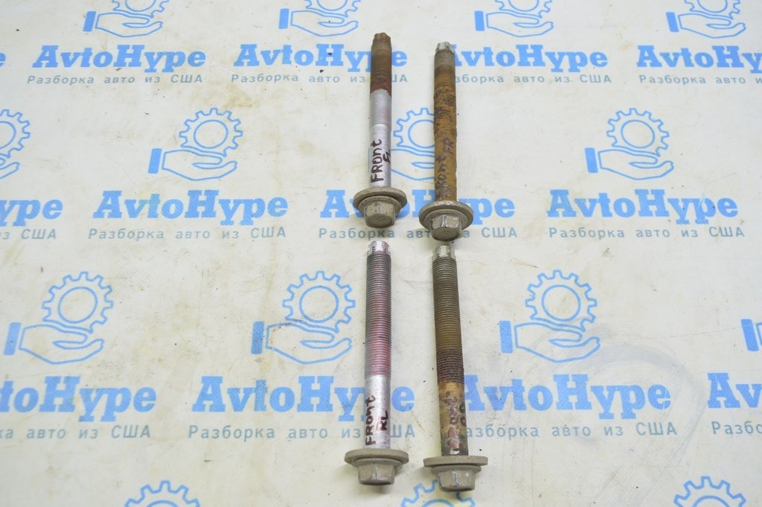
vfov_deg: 43.5
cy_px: 254
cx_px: 381
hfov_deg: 62.0
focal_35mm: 30
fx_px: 634
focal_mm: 20
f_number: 5.6
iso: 400
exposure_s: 1/20
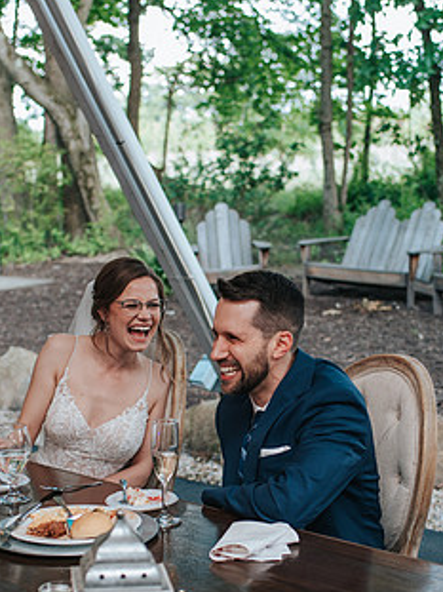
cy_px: 400
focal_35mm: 73
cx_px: 268
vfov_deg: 26.5
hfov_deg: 20.1
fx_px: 1246
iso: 280
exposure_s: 1/125
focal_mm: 35
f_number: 2.8
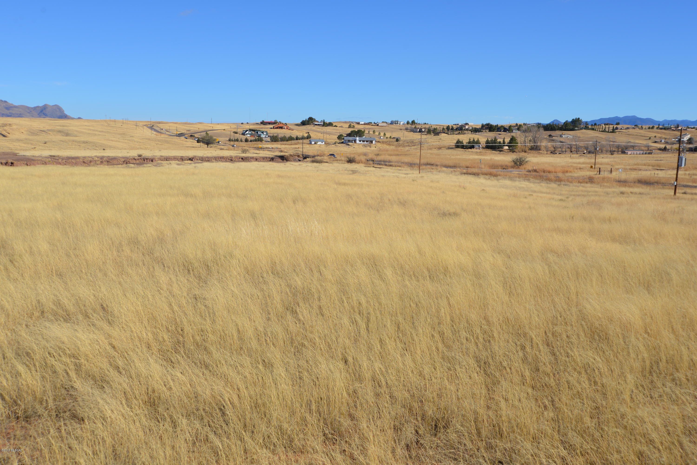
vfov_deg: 33.4
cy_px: 232
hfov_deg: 48.4
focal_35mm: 40
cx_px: 348
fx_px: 775
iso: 100
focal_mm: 40
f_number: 9
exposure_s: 1/320
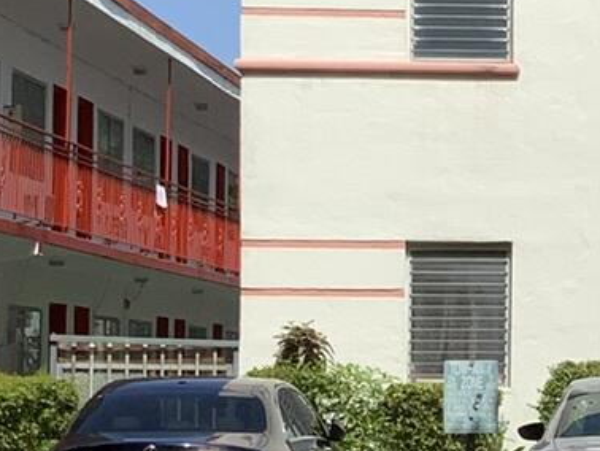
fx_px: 2723
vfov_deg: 9.5
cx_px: 829
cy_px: 306
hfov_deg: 12.1
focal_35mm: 157
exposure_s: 1/2538
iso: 16
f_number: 1.8
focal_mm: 3
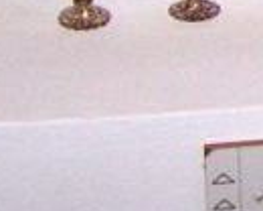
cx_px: 686
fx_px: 1782
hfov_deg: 7.7
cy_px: -294
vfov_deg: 6.4
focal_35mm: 229
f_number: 2.8
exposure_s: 1/60
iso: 140
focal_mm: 6.3
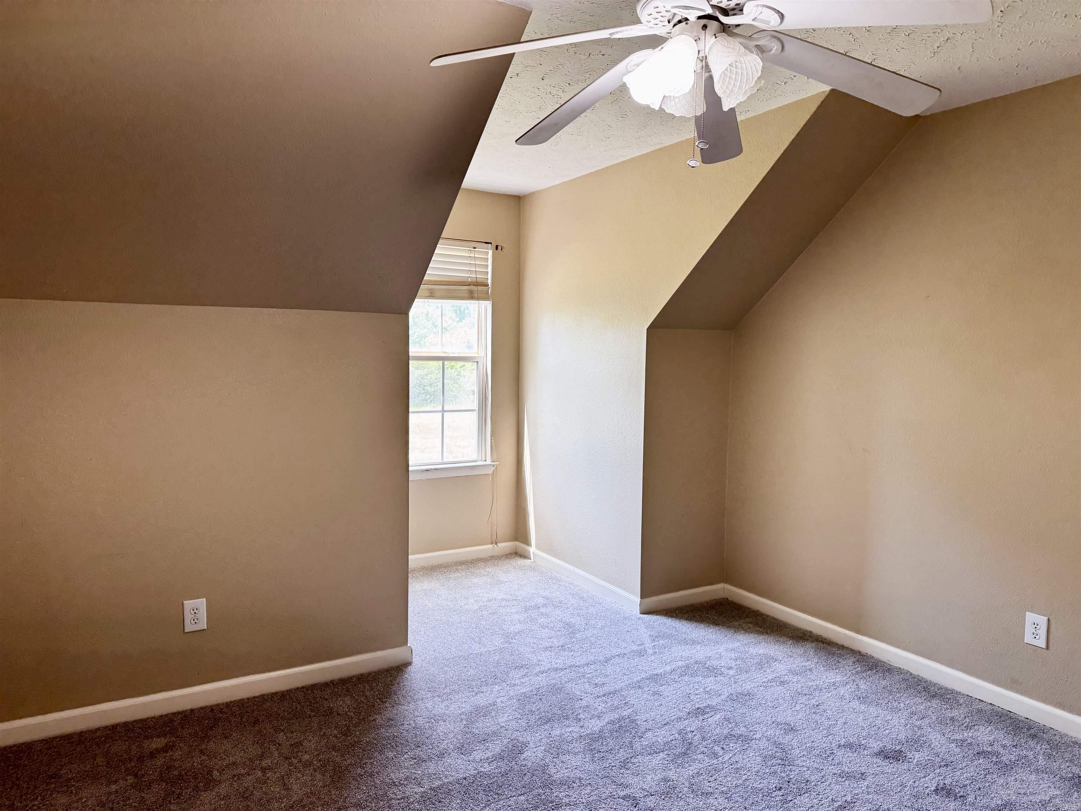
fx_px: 749
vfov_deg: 56.8
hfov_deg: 71.6
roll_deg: -1.1
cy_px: 406
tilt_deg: -4.7
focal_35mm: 24
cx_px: 540
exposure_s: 1/120
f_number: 1.78
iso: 160
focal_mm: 6.76
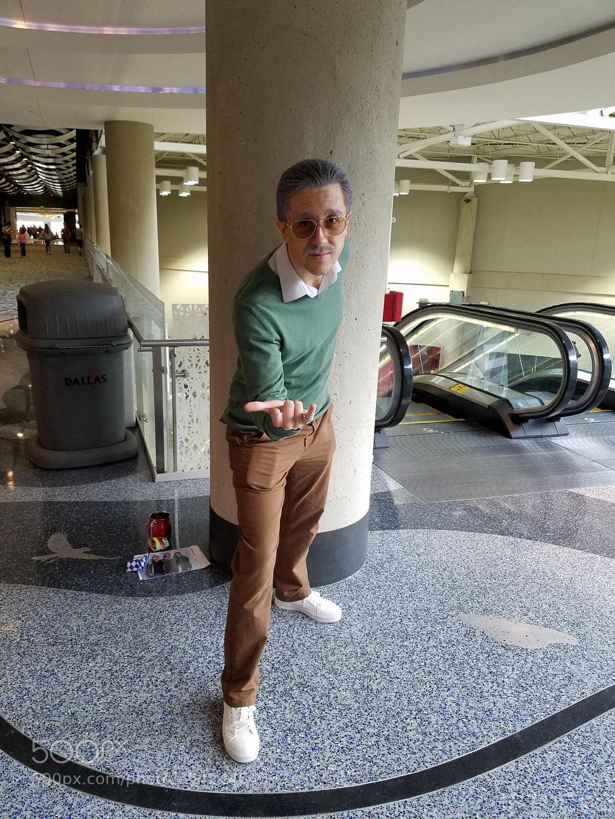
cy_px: 410
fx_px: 616
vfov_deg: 67.3
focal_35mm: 26
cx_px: 308
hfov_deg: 53.1
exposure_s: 1/40
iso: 160
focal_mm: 4.2
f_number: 1.7
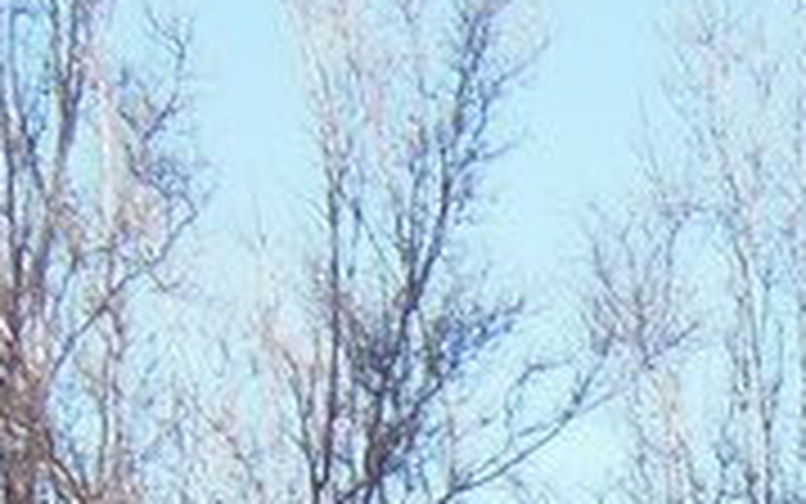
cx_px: 1603
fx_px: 3340
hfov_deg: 12.2
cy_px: 1382
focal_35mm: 152
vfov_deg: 7.8
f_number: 3.5
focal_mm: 4.5
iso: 125
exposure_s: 1/500
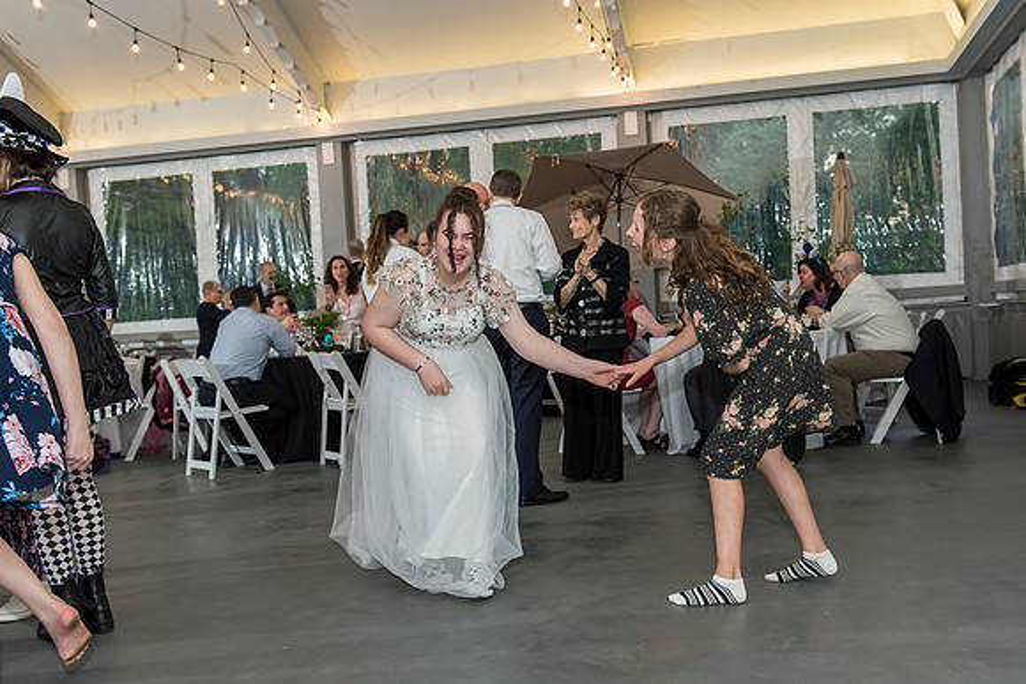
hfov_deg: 53.5
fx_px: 1017
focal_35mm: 36
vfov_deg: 37.2
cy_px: 354
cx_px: 535
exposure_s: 1/100
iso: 800
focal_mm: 34
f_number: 4
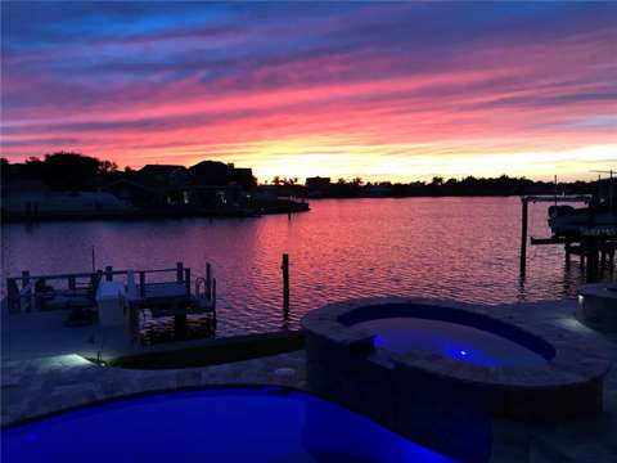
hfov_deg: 63.4
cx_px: 308
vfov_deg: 49.7
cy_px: 232
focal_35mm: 28
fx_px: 499
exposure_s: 1/24
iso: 40
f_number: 1.8
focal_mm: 3.99
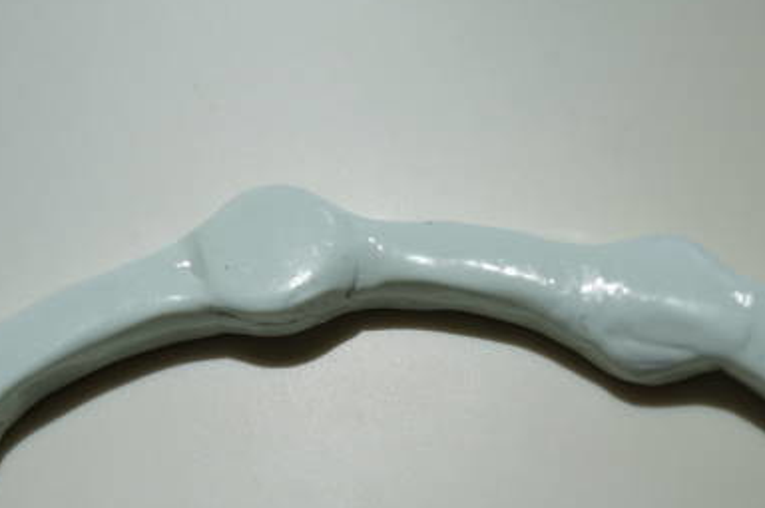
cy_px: 411
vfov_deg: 18.0
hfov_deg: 27.0
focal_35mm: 75
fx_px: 1592
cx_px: 384
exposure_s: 1/80
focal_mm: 30
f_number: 4.5
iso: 200
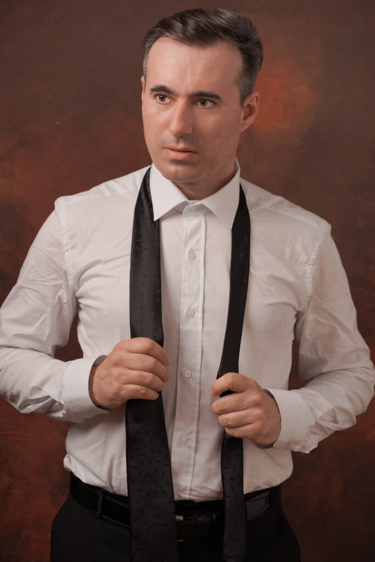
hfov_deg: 16.1
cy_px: 281
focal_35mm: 85
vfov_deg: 23.9
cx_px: 188
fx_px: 1328
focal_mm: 85
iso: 100
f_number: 4
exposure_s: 1/100
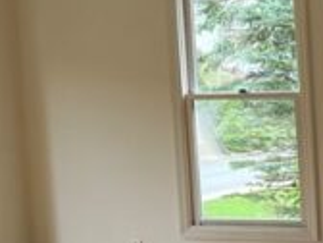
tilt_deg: -7.0
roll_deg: +0.4
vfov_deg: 11.9
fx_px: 1157
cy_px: 187
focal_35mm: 124
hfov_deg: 14.4
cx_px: 538
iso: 80
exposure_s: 1/120
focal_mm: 5.7
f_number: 1.5
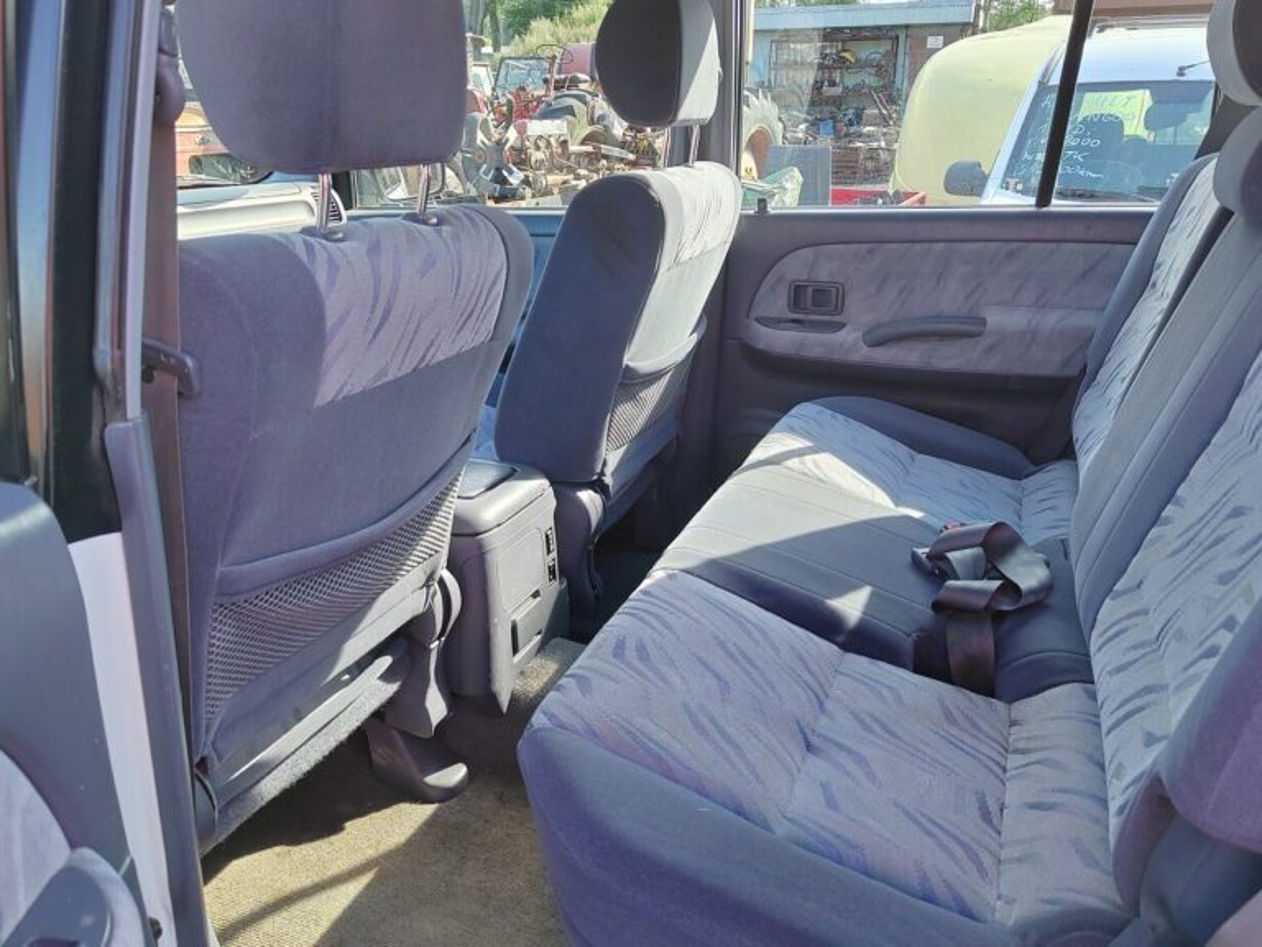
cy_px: 474
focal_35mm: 28
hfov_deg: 63.4
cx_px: 631
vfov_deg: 49.7
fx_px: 1021
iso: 100
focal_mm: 5.52
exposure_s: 1/250
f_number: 1.9
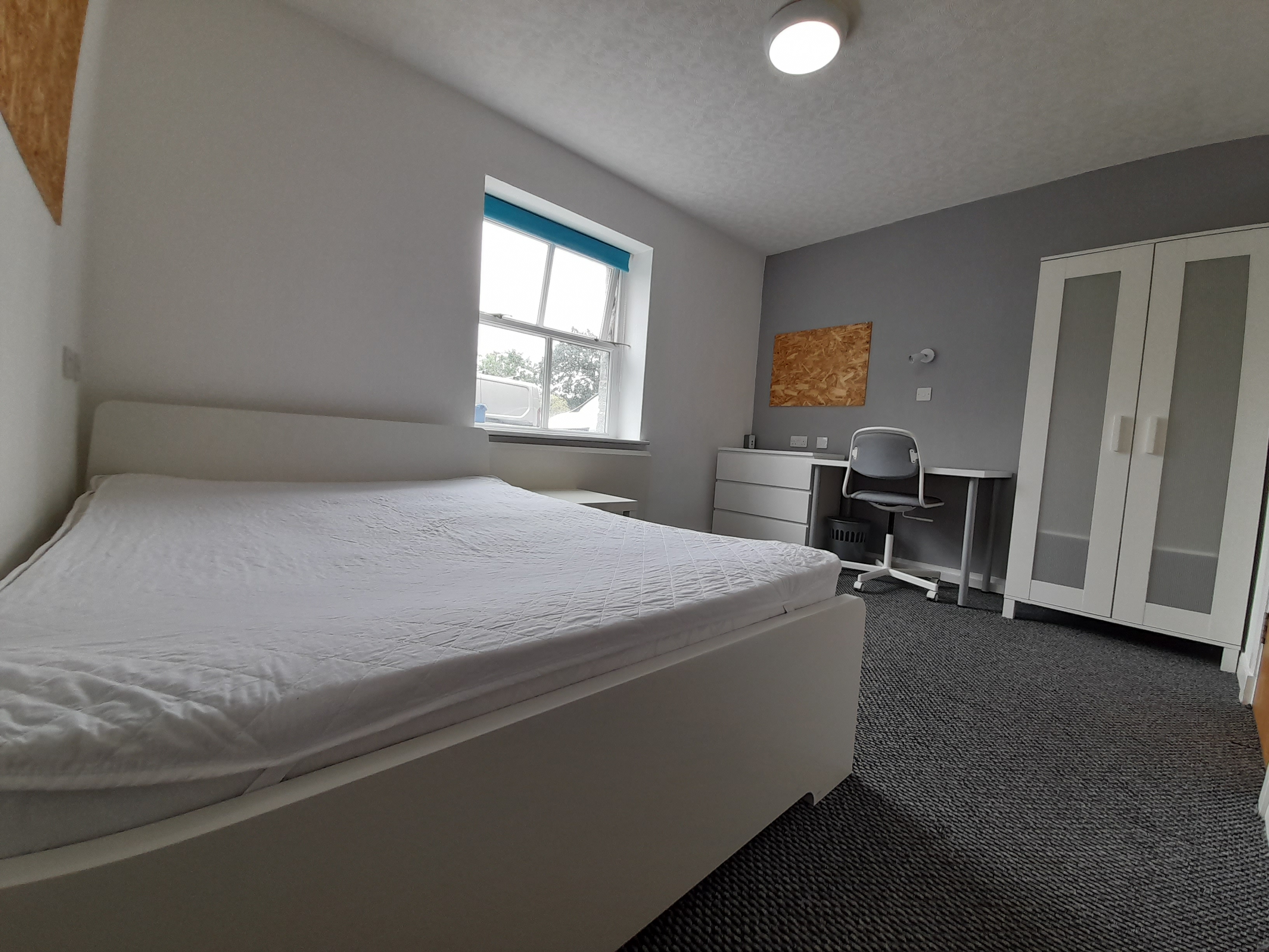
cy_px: 476
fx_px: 477
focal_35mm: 13
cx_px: 634
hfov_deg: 106.2
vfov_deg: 89.9
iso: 40
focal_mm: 1.42
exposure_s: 1/50
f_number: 2.2
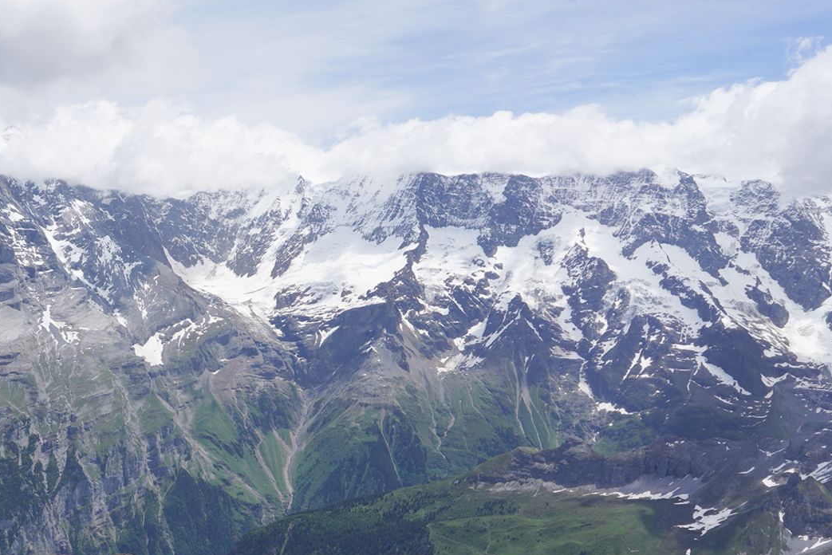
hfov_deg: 40.4
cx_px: 128
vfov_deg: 28.7
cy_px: 435
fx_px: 1063
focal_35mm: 46
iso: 100
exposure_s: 1/100
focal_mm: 24
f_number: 18
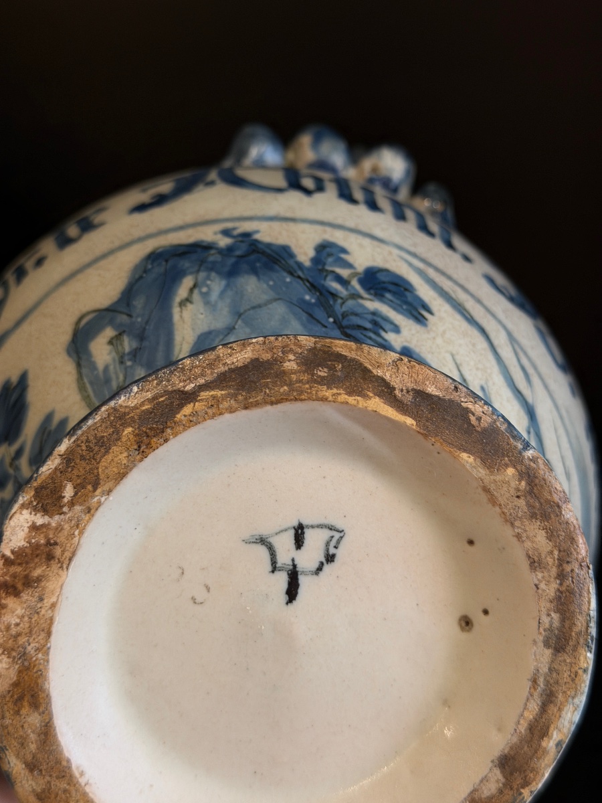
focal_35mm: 48
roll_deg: +1.3
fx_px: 1113
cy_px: 402
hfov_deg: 30.3
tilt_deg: -20.1
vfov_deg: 39.7
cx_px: 301
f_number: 1.78
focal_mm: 6.76
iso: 50
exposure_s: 1/50
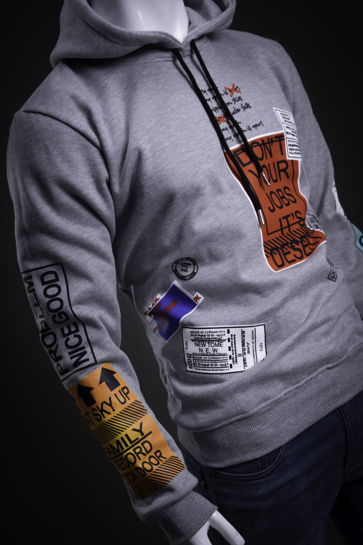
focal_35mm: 55
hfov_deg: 24.6
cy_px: 272
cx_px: 182
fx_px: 832
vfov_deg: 36.2
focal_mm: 55
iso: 100
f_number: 8
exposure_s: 1/250
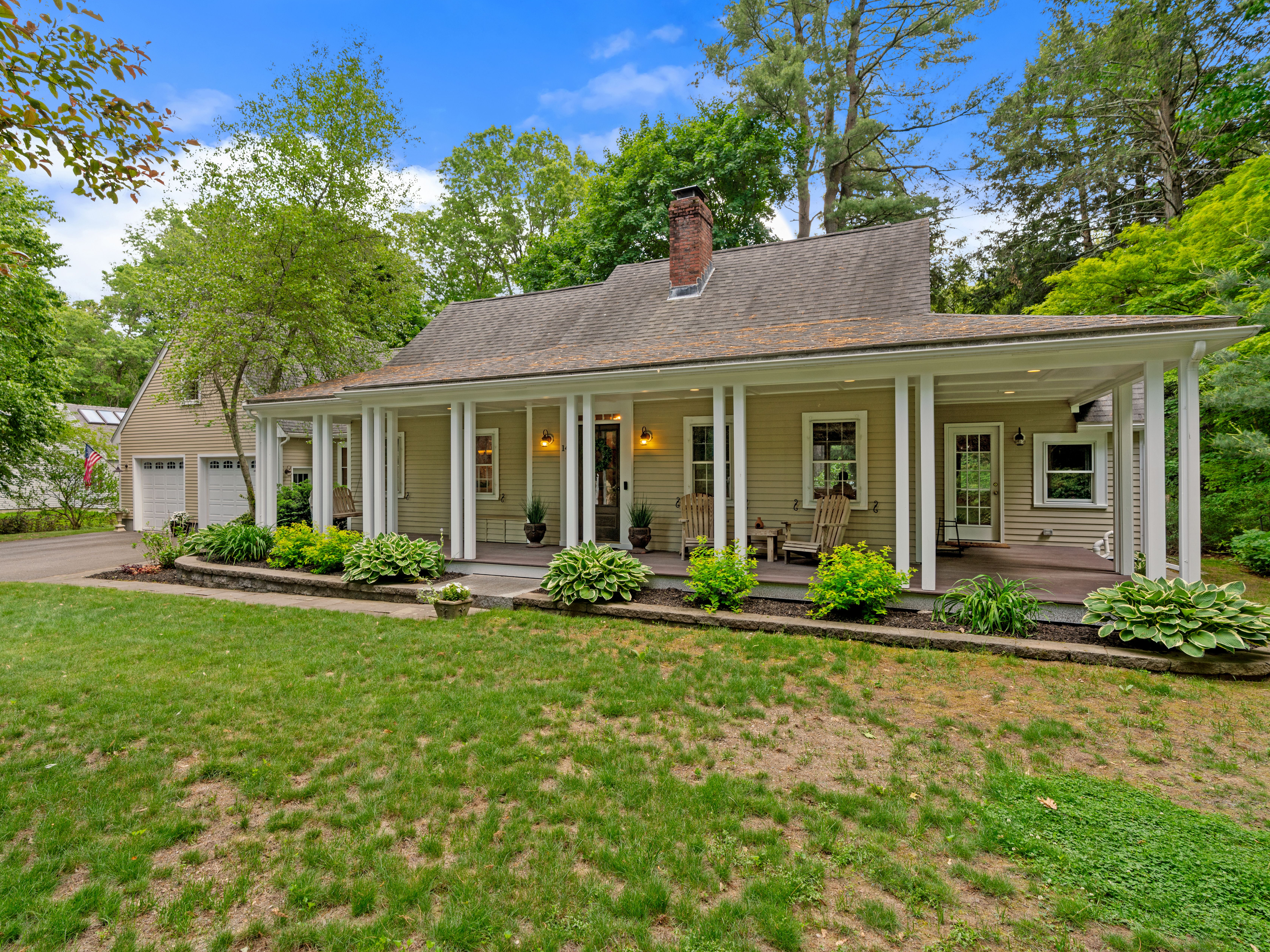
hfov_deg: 87.7
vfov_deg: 71.6
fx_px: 660
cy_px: 472
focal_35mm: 18
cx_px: 601
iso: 125
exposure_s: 3.2
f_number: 7.1
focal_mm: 16
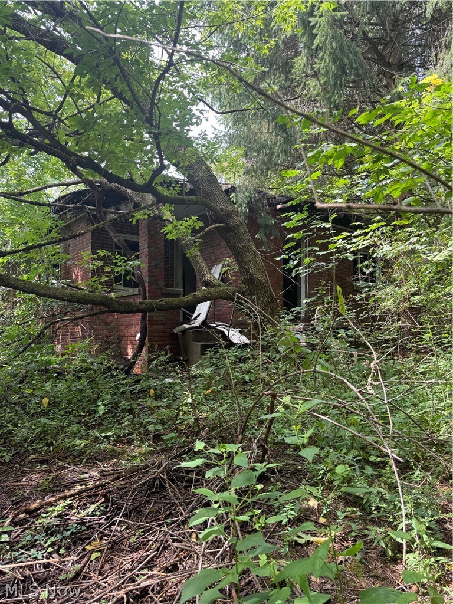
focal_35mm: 24
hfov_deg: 56.8
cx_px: 226
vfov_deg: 71.6
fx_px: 419
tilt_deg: +3.9
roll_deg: -0.5
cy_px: 302
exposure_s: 1/121
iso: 50
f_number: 1.78
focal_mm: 6.76
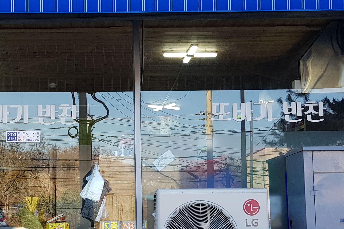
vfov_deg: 20.5
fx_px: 631
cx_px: 87
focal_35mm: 66
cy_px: 151
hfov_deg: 30.0
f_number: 1.7
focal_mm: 4.3
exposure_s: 1/218
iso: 40
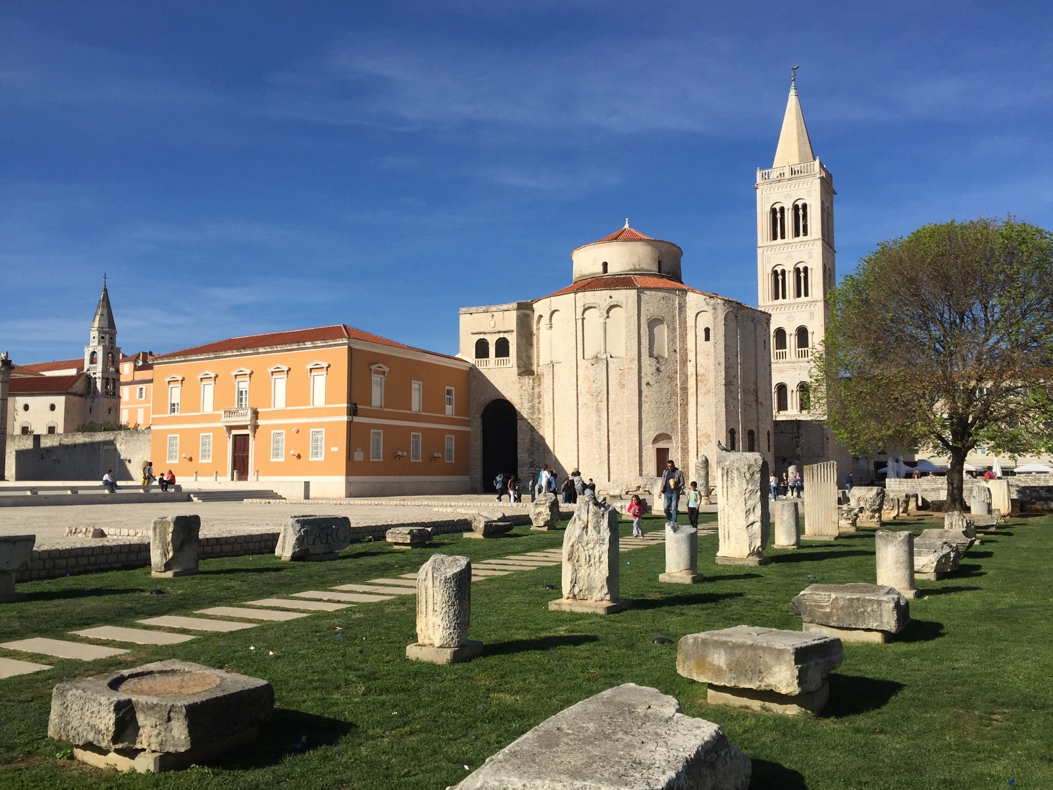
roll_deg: +0.0
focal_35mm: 29
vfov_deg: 48.2
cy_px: 395
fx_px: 882
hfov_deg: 61.7
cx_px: 526
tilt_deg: +4.9
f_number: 2.2
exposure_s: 1/3300
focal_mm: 4.15
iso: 32
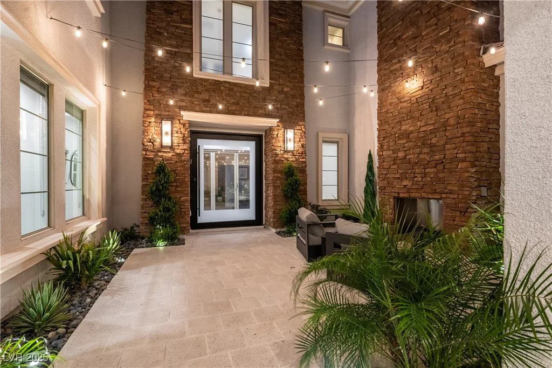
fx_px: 261
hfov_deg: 93.3
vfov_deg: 70.5
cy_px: 184
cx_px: 276
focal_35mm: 17
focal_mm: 17
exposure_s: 1/15
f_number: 7.1
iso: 250
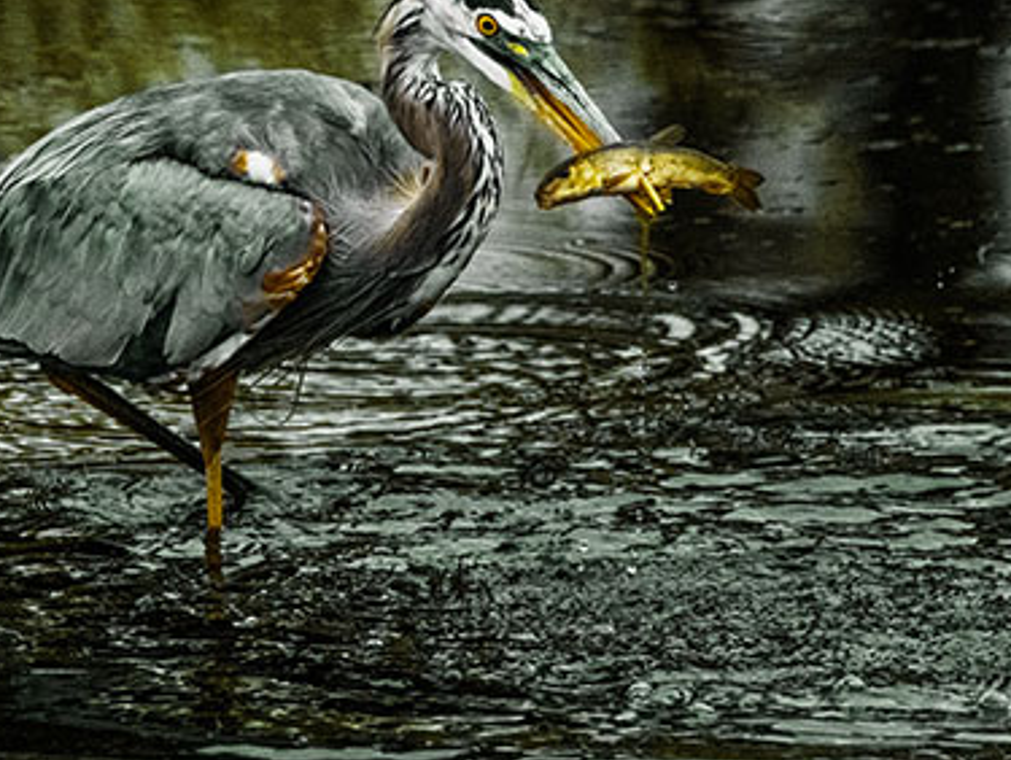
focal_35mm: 1024
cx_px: 377
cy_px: 400
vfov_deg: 1.5
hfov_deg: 1.9
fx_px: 29936
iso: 8000
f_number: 12
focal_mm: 800
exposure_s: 1/2000
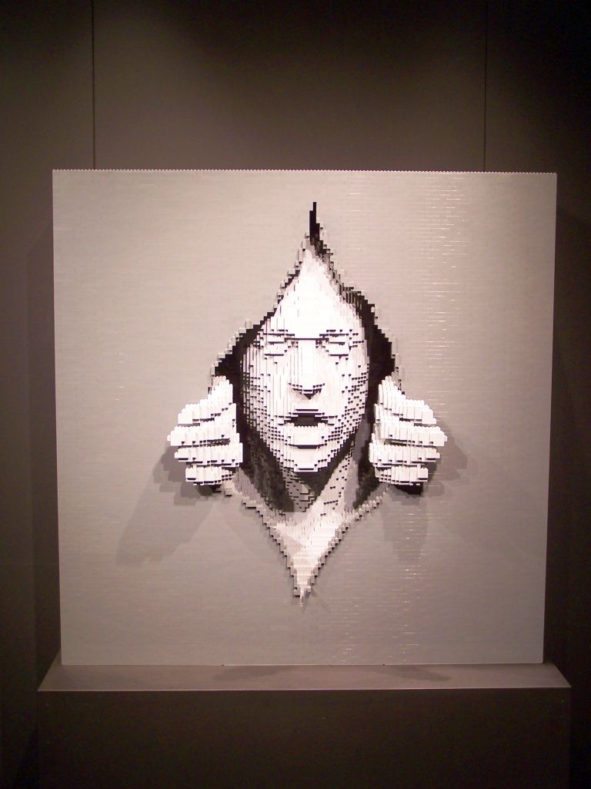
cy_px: 394
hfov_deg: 28.6
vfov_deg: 37.5
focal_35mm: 51
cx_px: 296
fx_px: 1161
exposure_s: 1/6
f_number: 3
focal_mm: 8.5
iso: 80
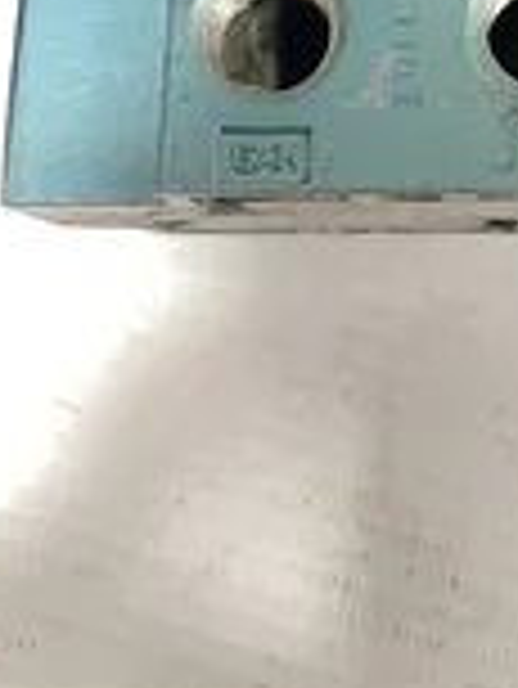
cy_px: -108
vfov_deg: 25.9
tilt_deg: -82.6
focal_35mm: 68
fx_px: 1355
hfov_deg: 21.4
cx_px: 396
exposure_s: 1/40
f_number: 1.6
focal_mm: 4.2
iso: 400
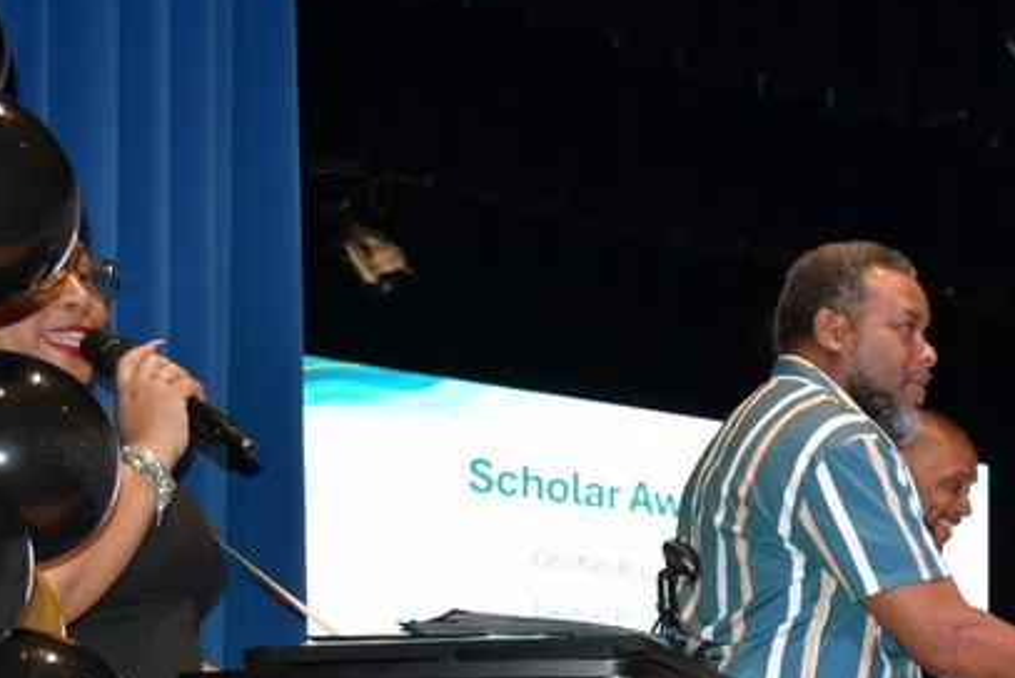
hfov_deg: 23.1
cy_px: 819
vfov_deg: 15.8
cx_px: 1097
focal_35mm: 83
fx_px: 2342
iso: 720
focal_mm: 22
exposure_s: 1/60
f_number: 3.5
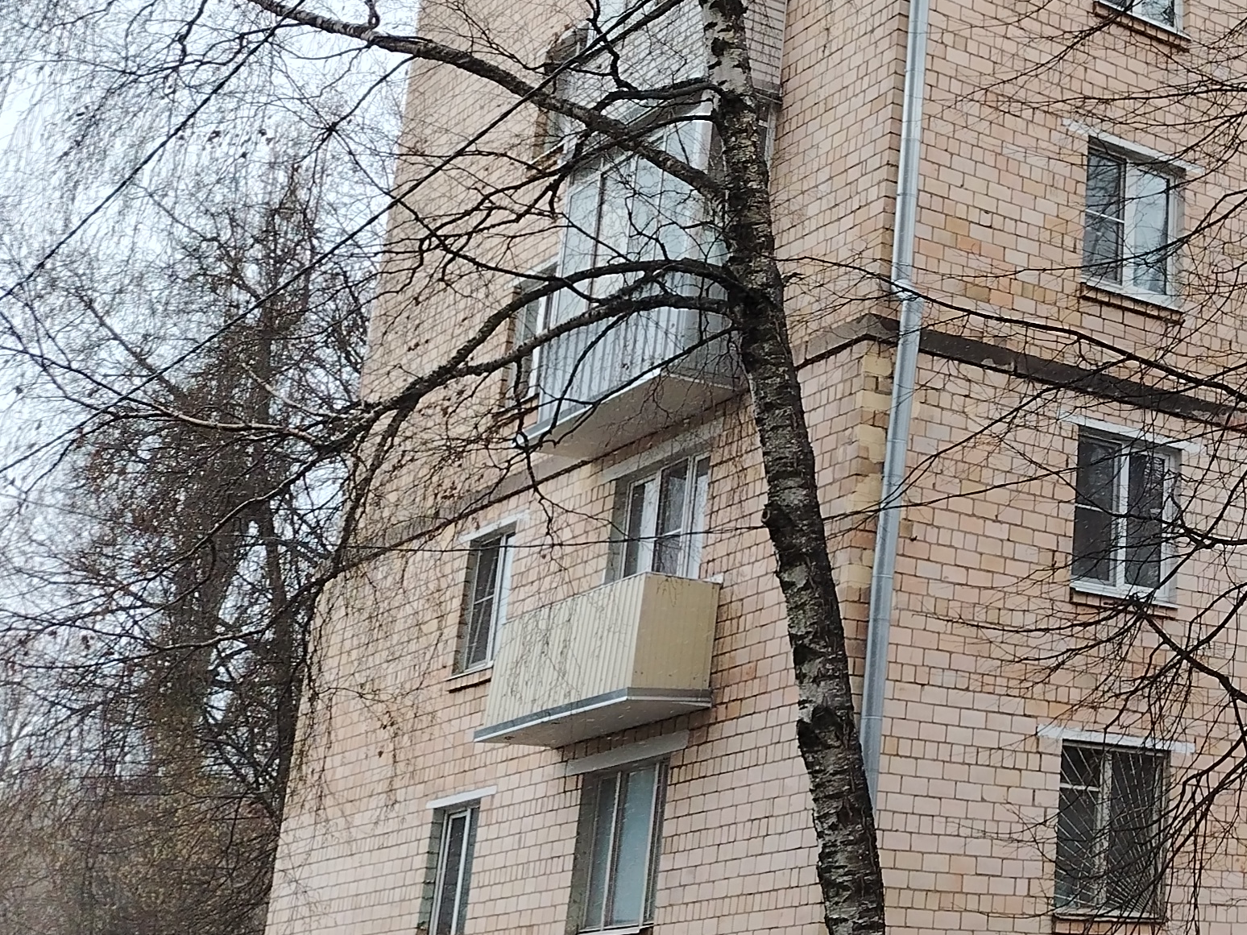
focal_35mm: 62
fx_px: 2233
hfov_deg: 27.6
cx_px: 1482
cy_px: 366
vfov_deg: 23.6
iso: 100
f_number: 1.75
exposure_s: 1/150
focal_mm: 5.25
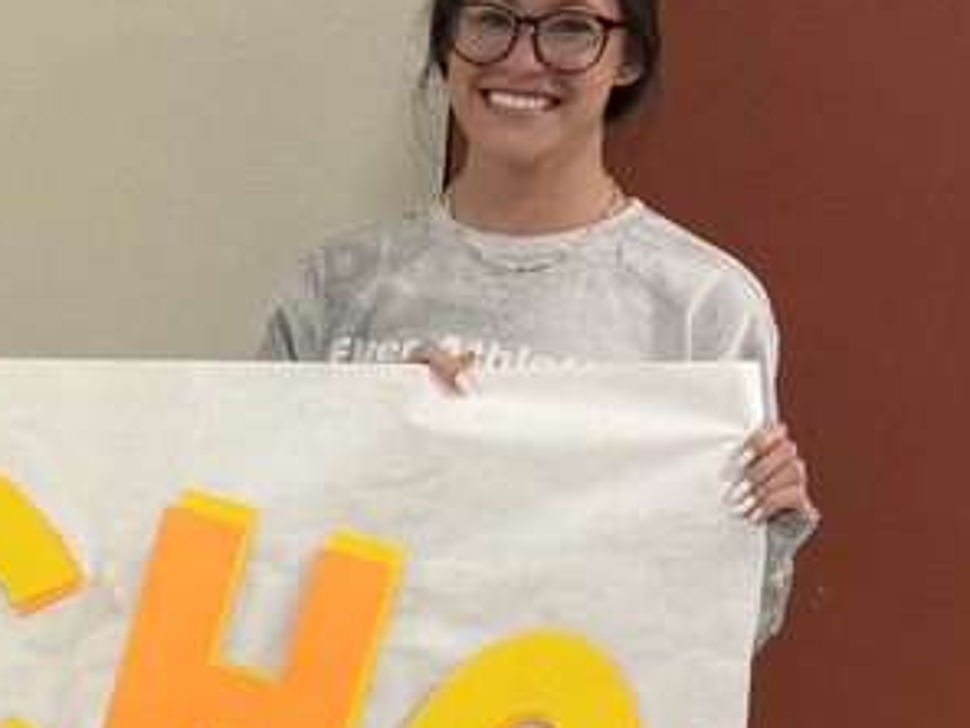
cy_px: 718
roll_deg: -1.7
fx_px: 2522
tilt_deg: -12.1
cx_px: 10
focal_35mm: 90
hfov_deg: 21.1
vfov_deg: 16.1
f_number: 1.6
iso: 100
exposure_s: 1/60
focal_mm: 5.96
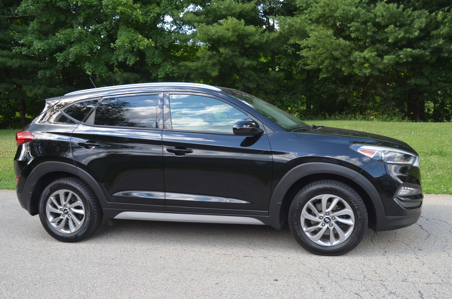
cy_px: 150
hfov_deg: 53.2
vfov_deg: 36.7
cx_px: 226
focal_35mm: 36
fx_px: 451
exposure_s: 1/125
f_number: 5.6
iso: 280
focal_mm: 24
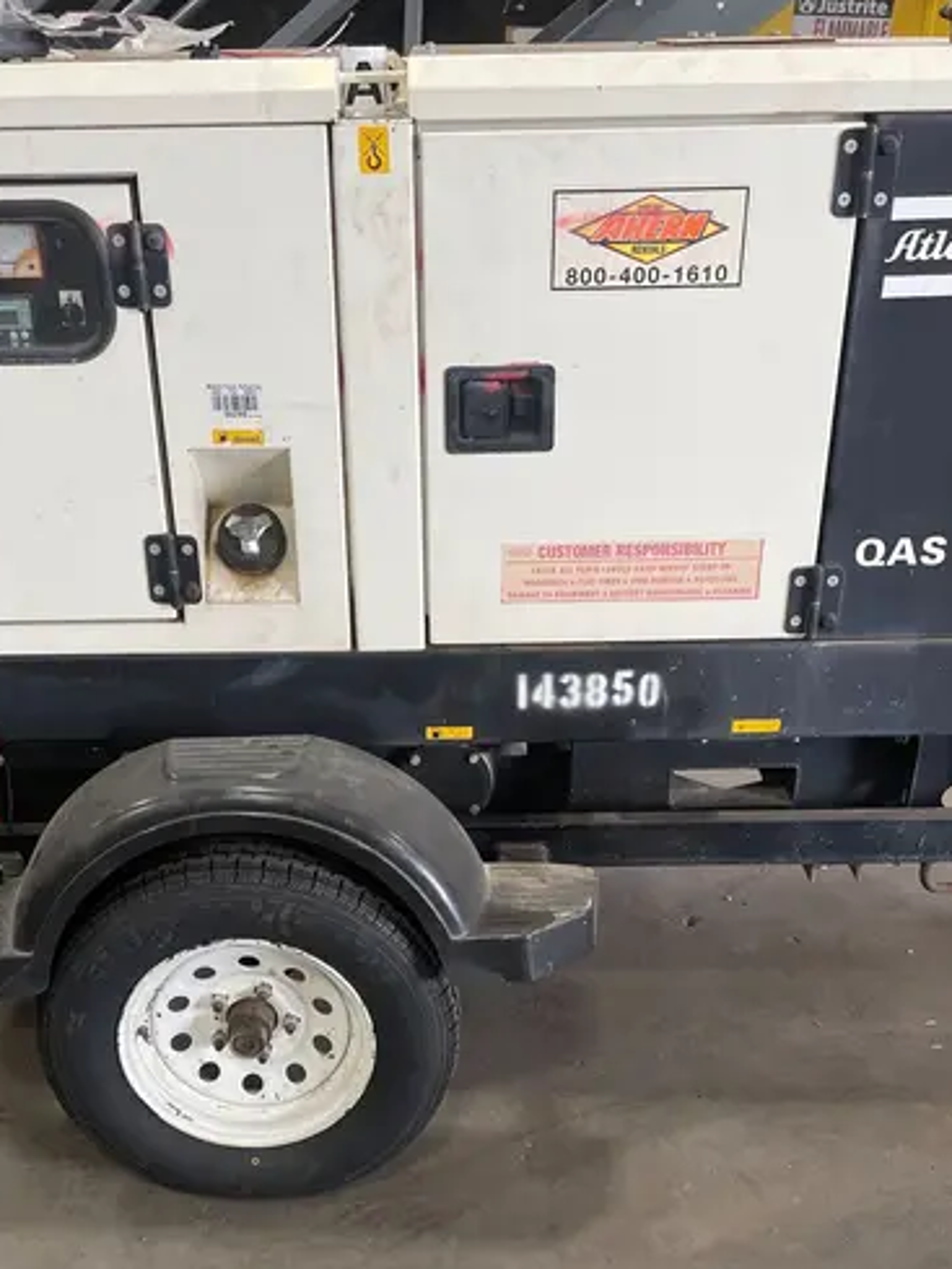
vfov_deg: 47.2
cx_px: 415
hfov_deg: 36.8
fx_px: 1429
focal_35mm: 39
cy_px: 827
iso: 125
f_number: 1.6
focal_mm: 4.2
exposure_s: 1/121
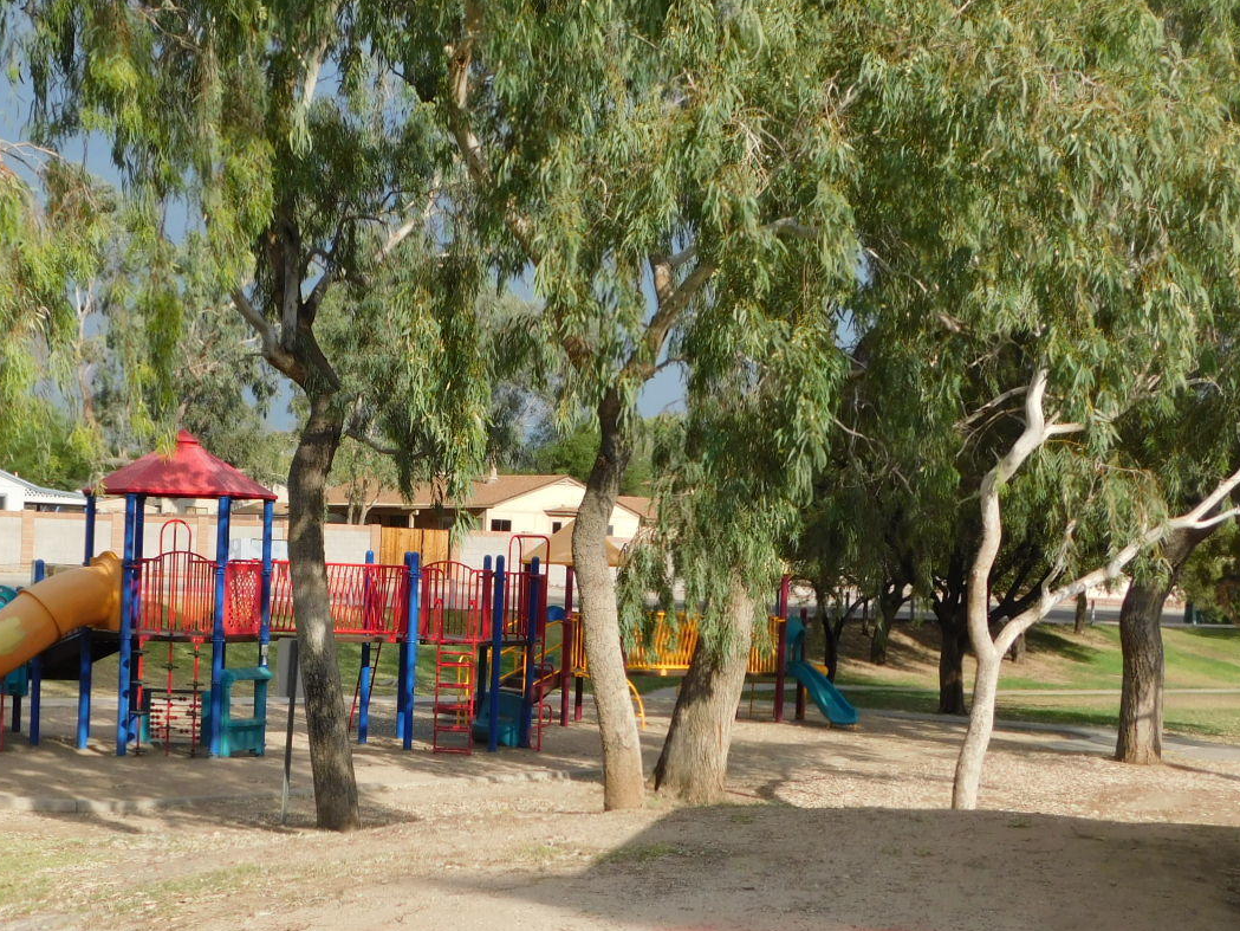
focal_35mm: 61
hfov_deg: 31.4
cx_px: 382
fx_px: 2185
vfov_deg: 24.0
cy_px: 556
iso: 125
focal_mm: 7.1
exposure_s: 1/800
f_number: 3.6
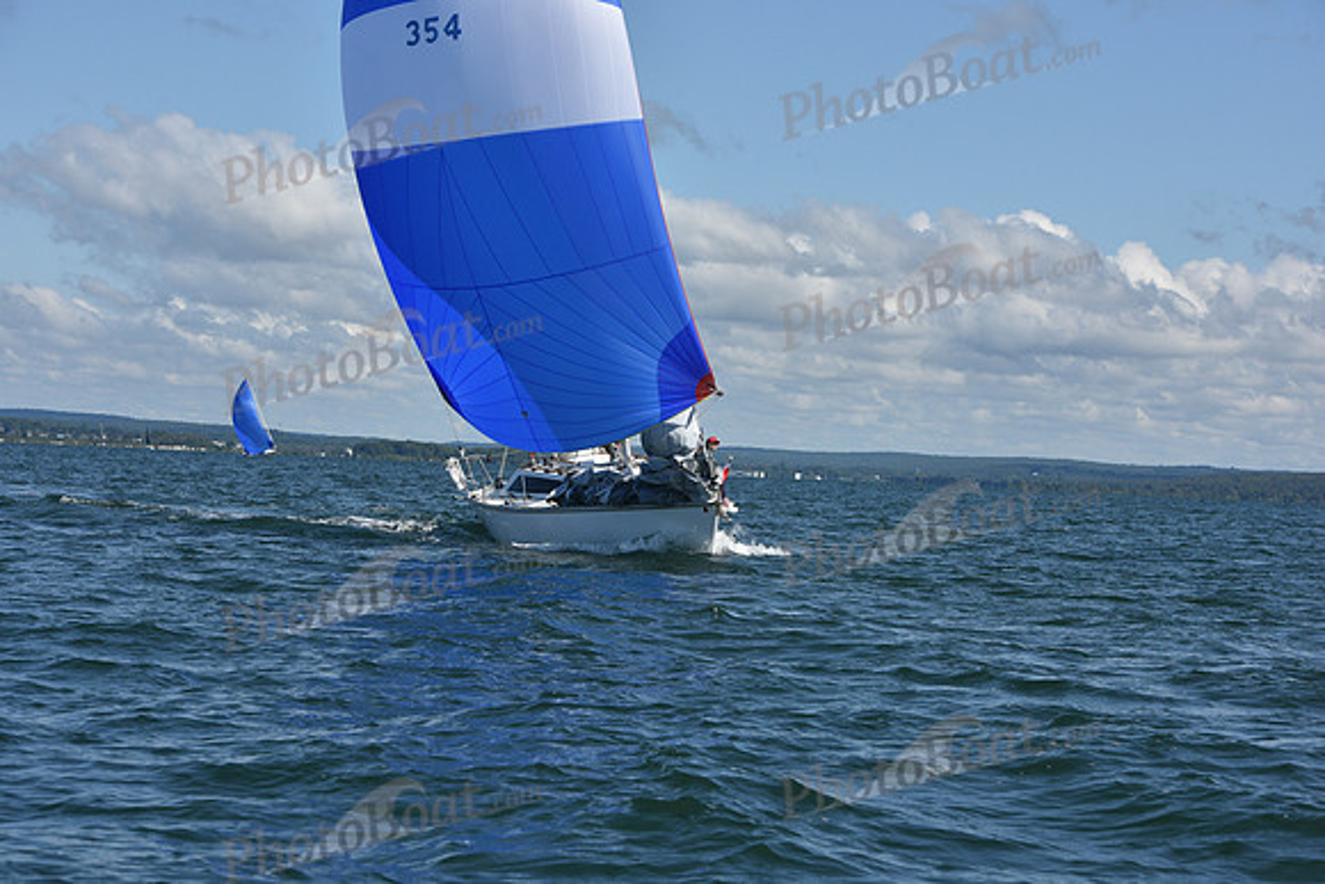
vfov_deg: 13.7
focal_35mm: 100
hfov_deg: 20.4
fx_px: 3681
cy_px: 442
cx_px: 662
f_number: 9
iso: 250
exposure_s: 1/1250
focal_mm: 100
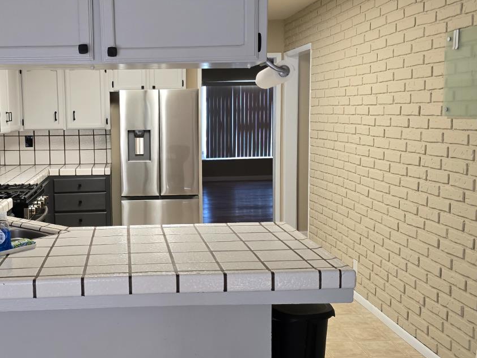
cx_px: 134
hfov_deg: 44.6
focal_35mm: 41
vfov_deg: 35.1
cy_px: 179
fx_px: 565
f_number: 1.7
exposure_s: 1/120
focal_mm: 6.3
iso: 400
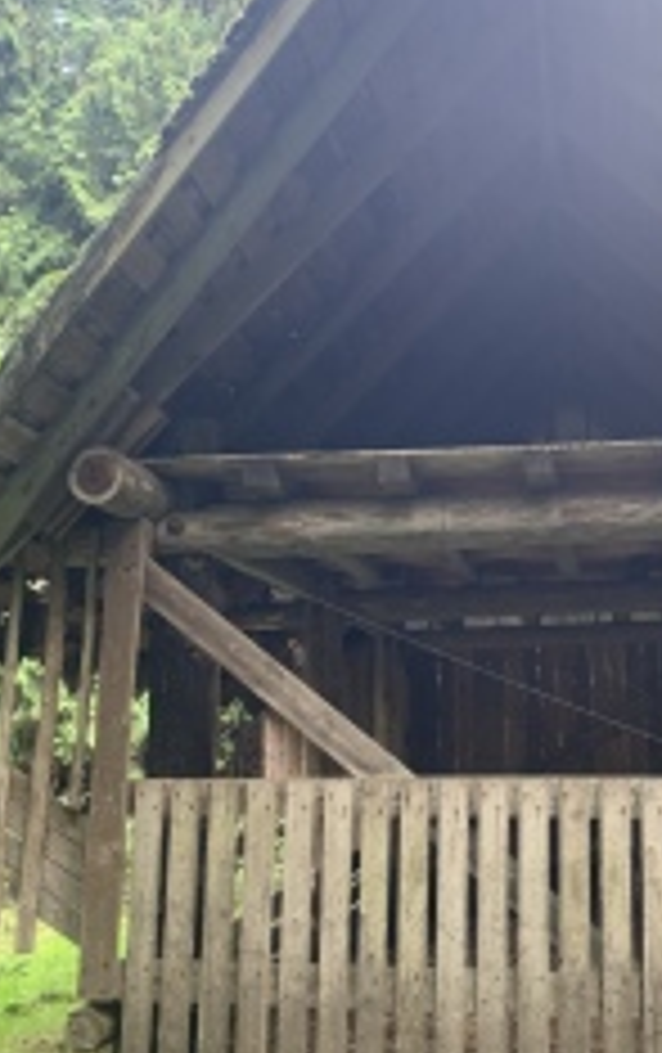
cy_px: 526
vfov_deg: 46.2
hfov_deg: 29.2
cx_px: 545
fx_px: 1237
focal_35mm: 43
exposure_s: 1/60
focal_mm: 4.25
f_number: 1.8
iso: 320
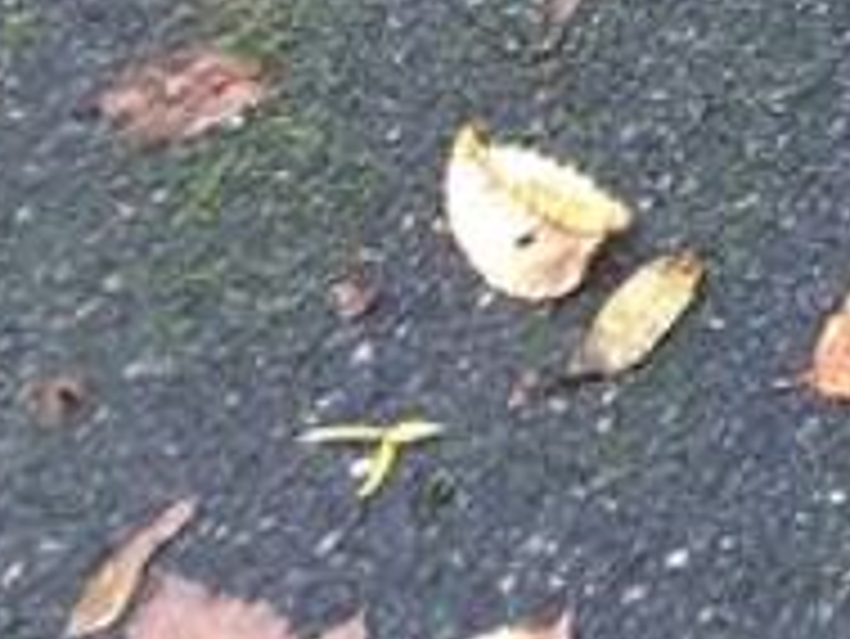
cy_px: -2162
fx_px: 4668
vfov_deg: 6.1
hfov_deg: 9.1
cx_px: 2181
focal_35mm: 190
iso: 40
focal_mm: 3.6
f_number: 1.9
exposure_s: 1/50
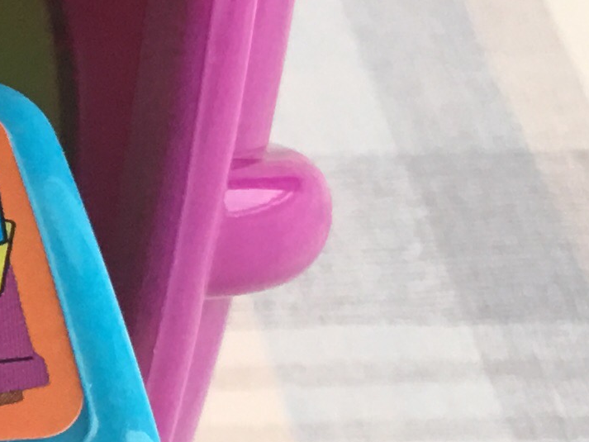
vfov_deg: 9.1
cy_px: 203
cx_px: -671
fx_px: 2791
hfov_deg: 10.8
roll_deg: -1.7
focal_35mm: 164
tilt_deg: -44.8
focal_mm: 4.15
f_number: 2.2
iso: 50
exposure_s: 1/33
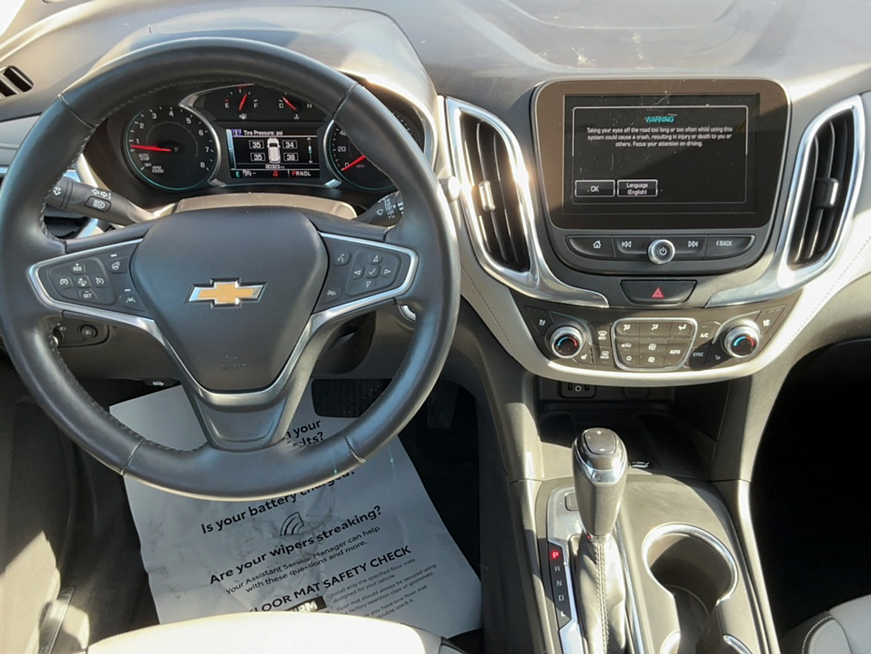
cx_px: 436
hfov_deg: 60.0
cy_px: 327
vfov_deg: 46.8
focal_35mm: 30
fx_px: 755
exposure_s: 1/60
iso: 25
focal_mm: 3
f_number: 1.8
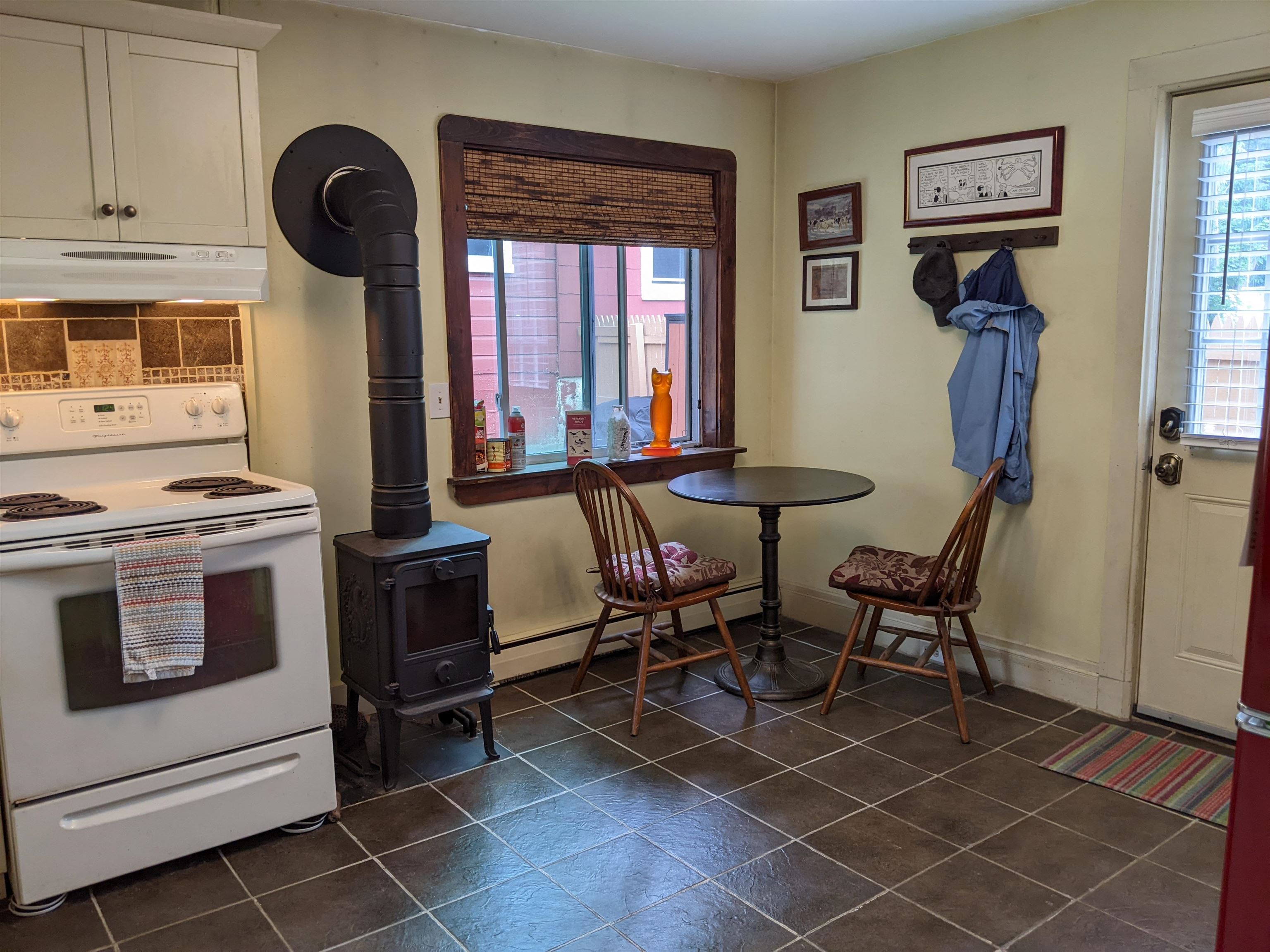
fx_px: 991
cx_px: 635
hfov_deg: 65.3
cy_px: 476
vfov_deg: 51.4
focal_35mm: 27
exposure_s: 1/59.9
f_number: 1.8
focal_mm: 4.44
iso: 54
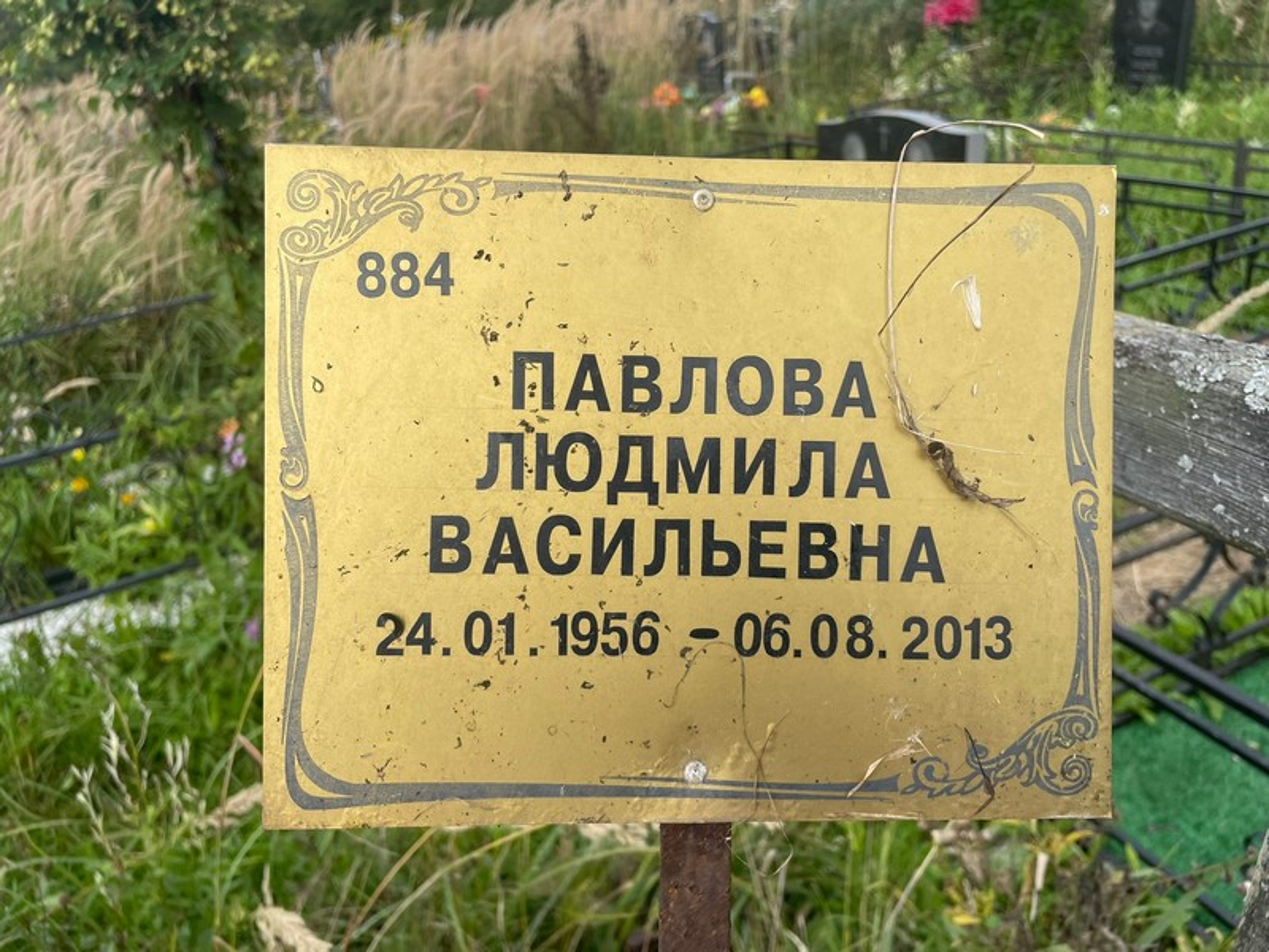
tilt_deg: -24.6
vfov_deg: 53.1
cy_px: 476
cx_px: 634
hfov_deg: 67.3
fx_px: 953
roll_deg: +7.8
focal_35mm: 26
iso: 32
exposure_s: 1/1949
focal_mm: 4.2
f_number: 1.6
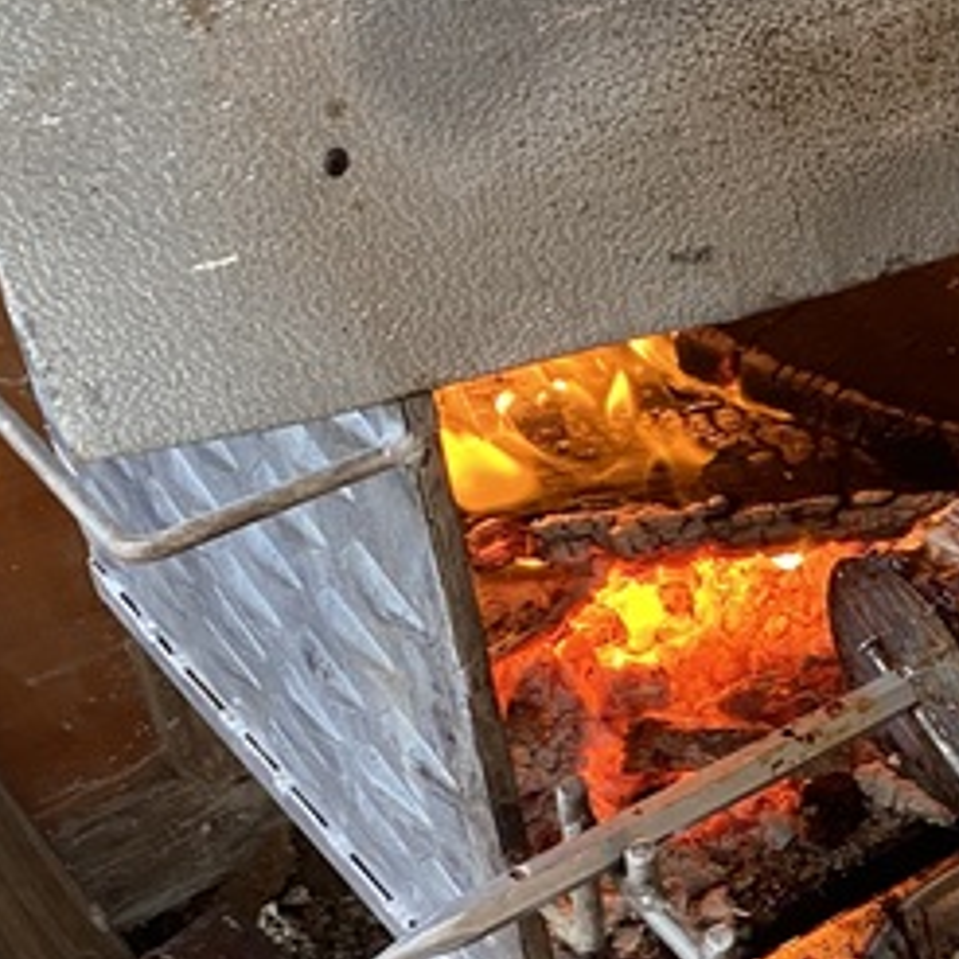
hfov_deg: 19.4
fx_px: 2696
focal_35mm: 86
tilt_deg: -40.5
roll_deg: +0.9
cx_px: 1029
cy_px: 904
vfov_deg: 19.7
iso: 125
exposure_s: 1/63
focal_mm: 4.25
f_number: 1.8
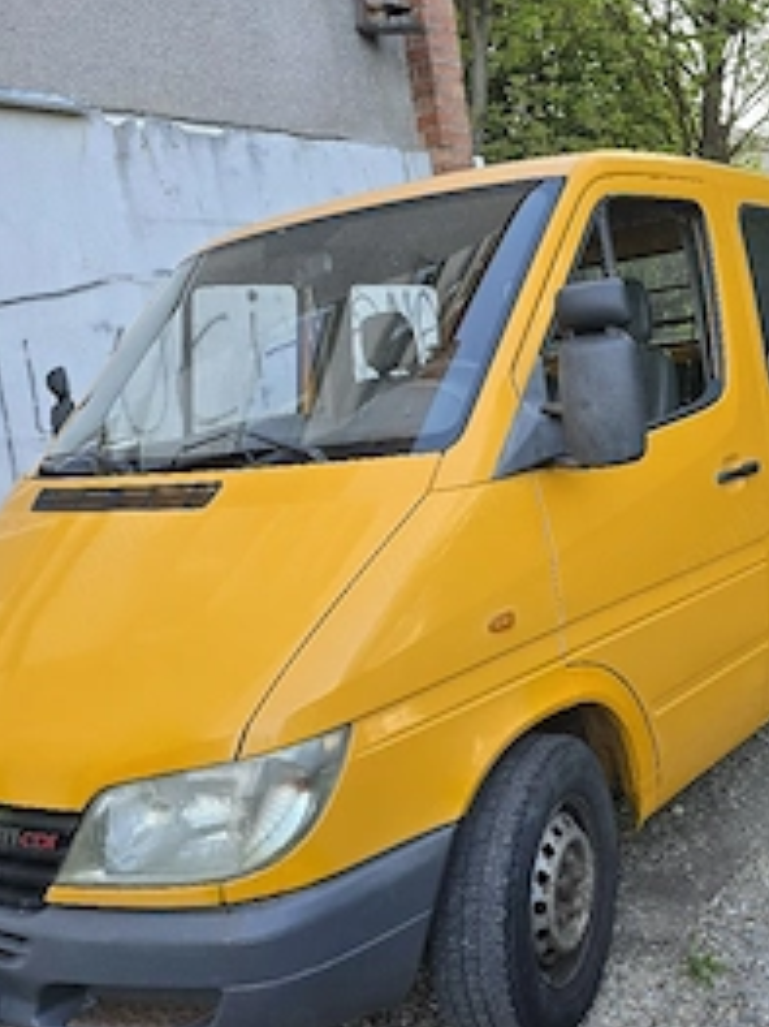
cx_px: 574
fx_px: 1038
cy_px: 535
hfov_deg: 39.6
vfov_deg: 52.6
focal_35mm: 35
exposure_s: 1/182
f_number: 1.7
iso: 160
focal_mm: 6.3
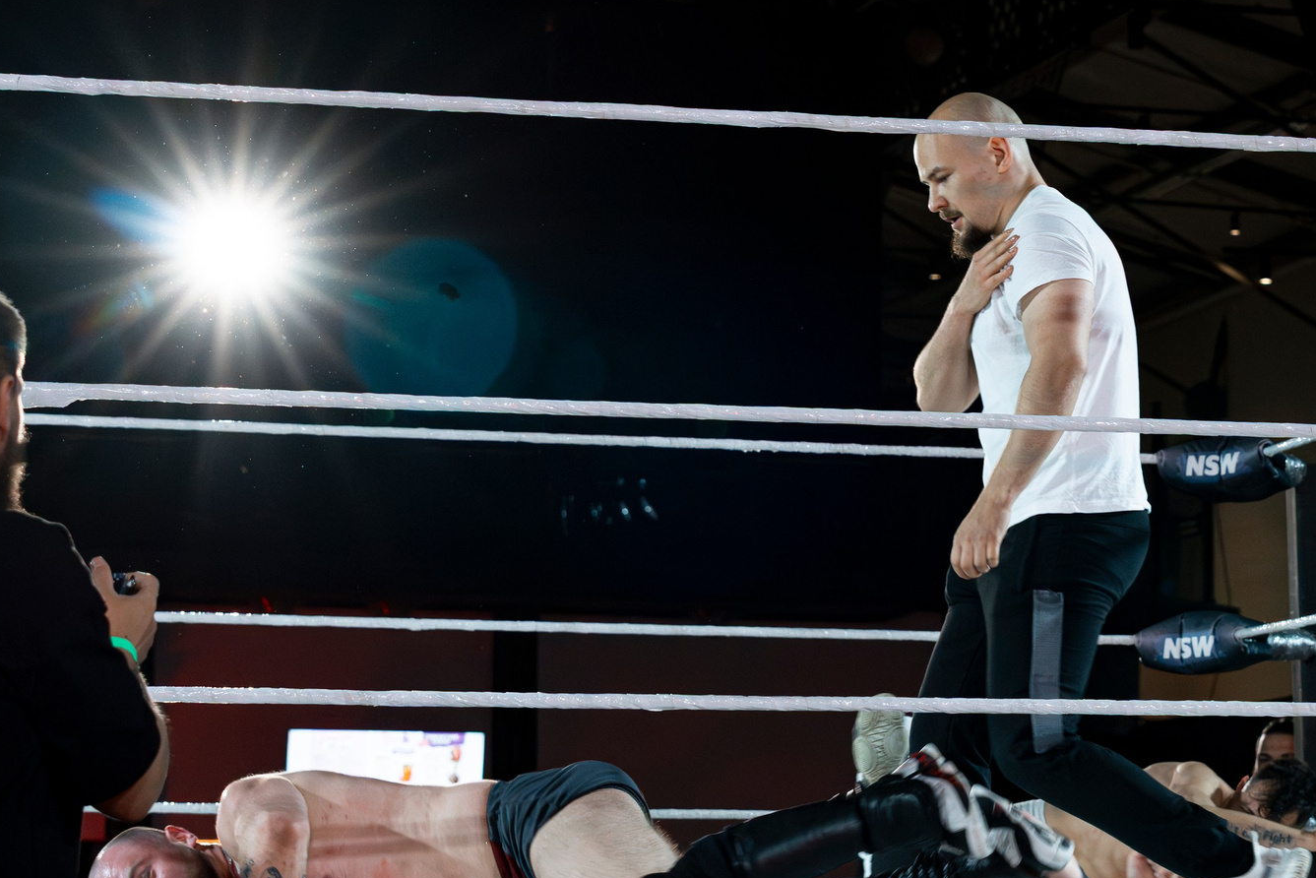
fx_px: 4899
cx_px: 931
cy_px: 503
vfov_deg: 10.2
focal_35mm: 134
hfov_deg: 15.3
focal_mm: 70
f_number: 5.6
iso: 3200
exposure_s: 1/250
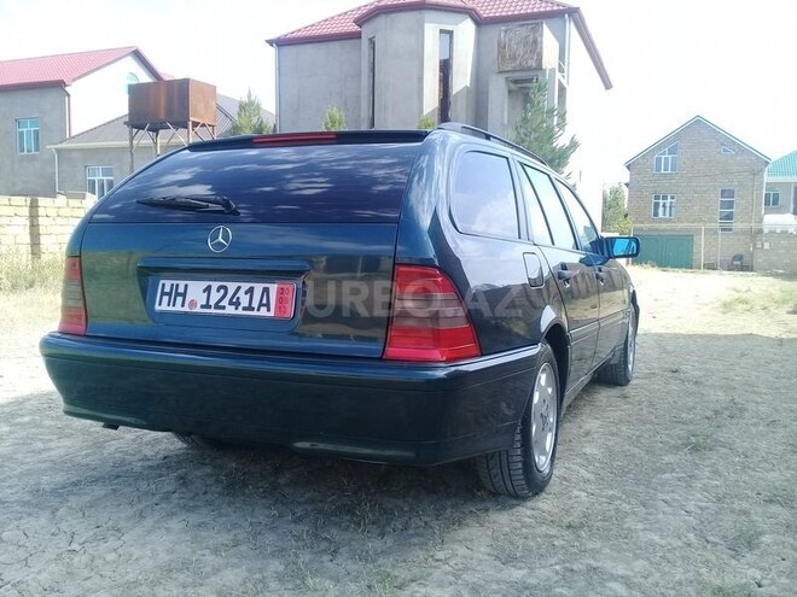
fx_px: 714
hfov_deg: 58.4
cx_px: 398
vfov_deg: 45.4
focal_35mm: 31
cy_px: 298
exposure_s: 1/397
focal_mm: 3.3
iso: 50
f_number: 2.2
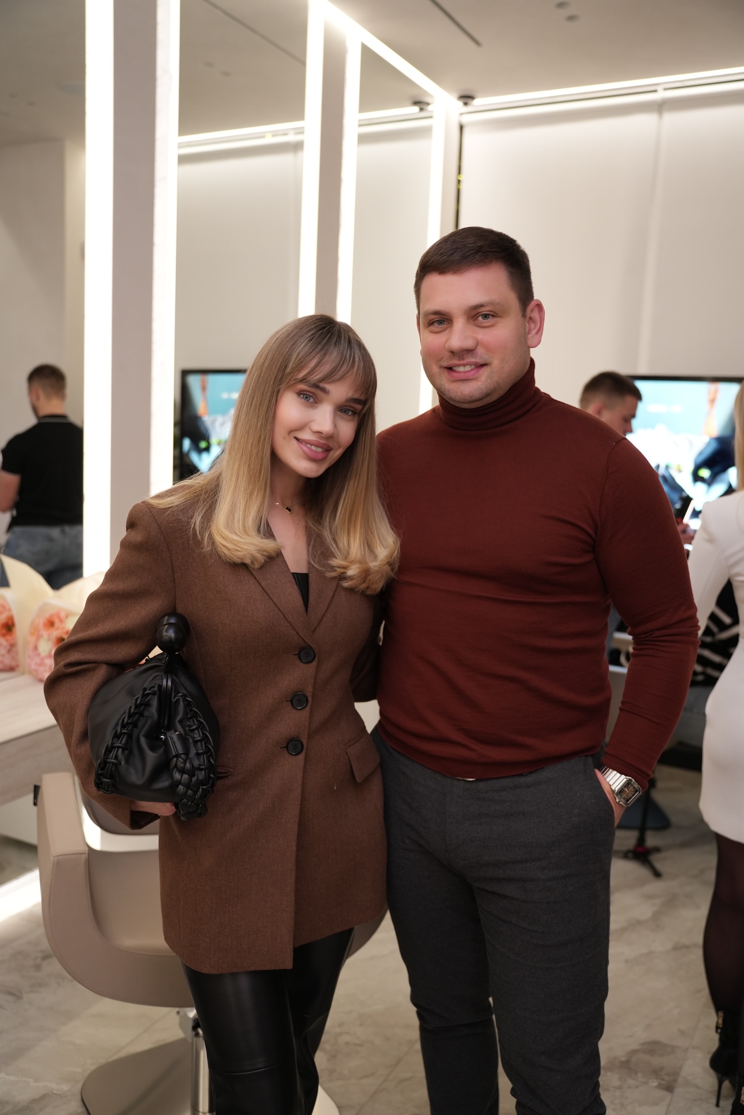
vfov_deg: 60.3
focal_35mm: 31
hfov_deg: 42.3
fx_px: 961
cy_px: 558
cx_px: 372
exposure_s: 1/100
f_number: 2.8
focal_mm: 31
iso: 1000
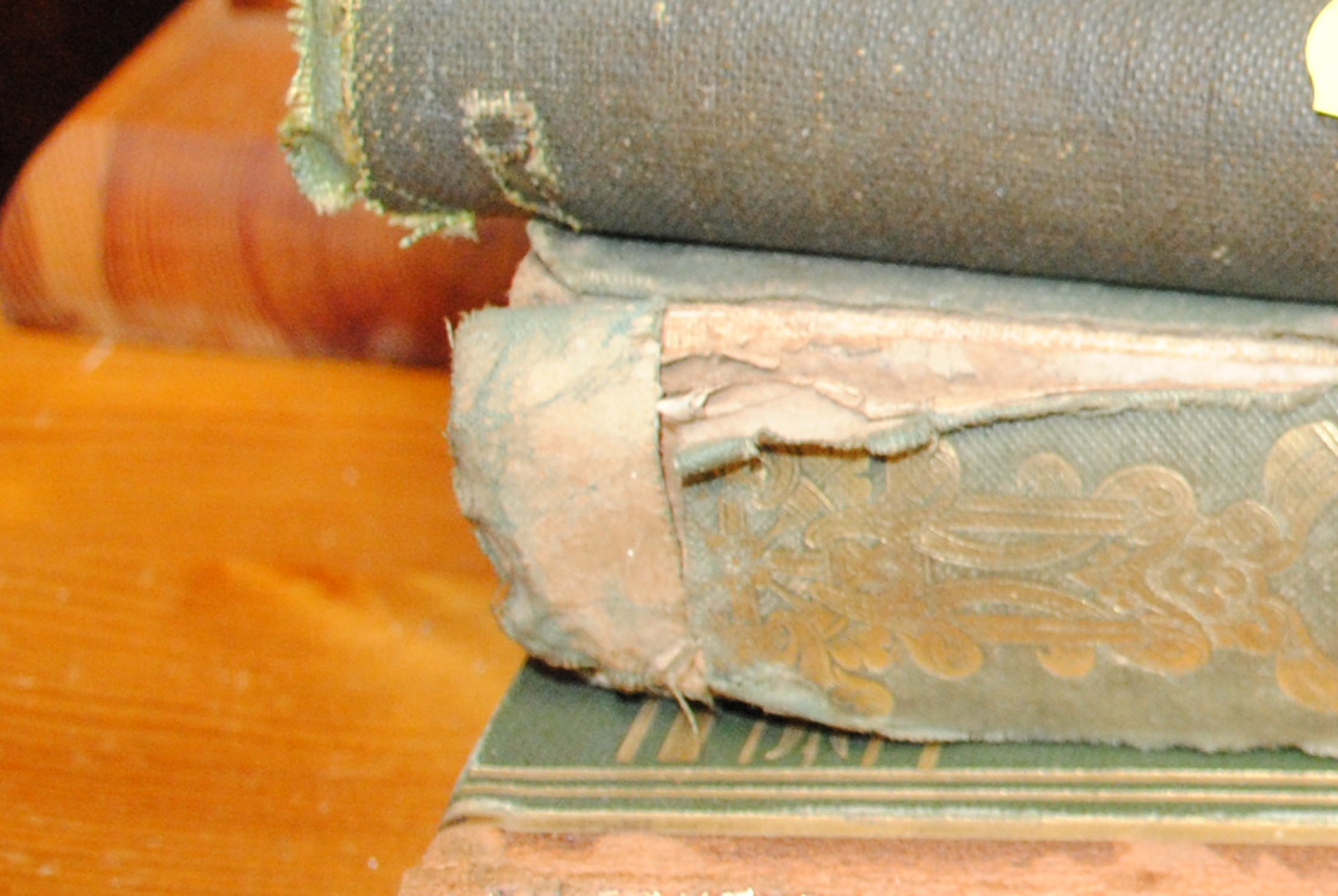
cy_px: 167
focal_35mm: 105
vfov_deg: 13.0
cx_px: 2220
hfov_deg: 16.9
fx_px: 3908
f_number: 5
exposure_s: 1/80
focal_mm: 20
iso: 800
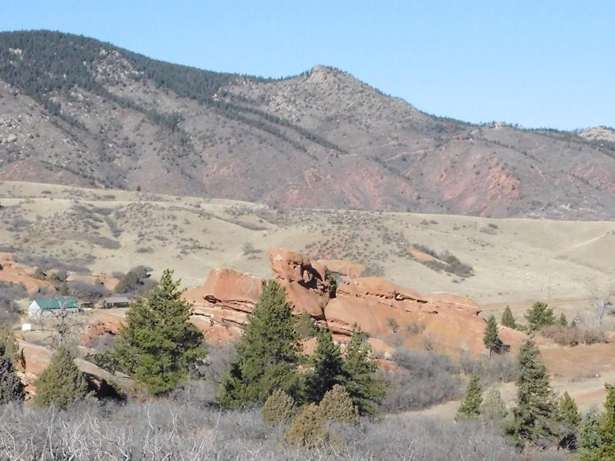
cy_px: 296
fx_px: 1883
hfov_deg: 18.5
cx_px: 246
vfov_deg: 13.9
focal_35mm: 106
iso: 800
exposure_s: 1/1500
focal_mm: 10.4
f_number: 8
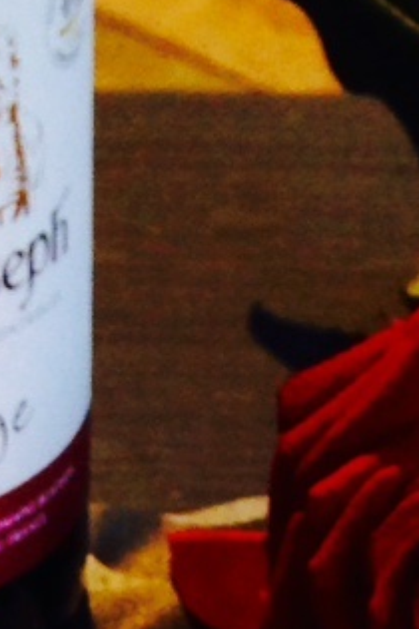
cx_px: 259
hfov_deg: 6.2
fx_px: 3893
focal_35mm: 223
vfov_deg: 8.5
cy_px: 1456
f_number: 2.4
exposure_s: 1/40
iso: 64
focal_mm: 4.12
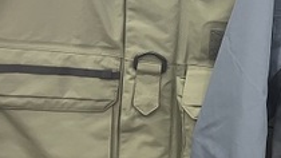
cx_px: 381
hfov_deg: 20.6
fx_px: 693
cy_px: 106
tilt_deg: -11.5
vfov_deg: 13.0
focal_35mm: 93
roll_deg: +0.3
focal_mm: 3.99
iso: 100
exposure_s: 1/50
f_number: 1.8
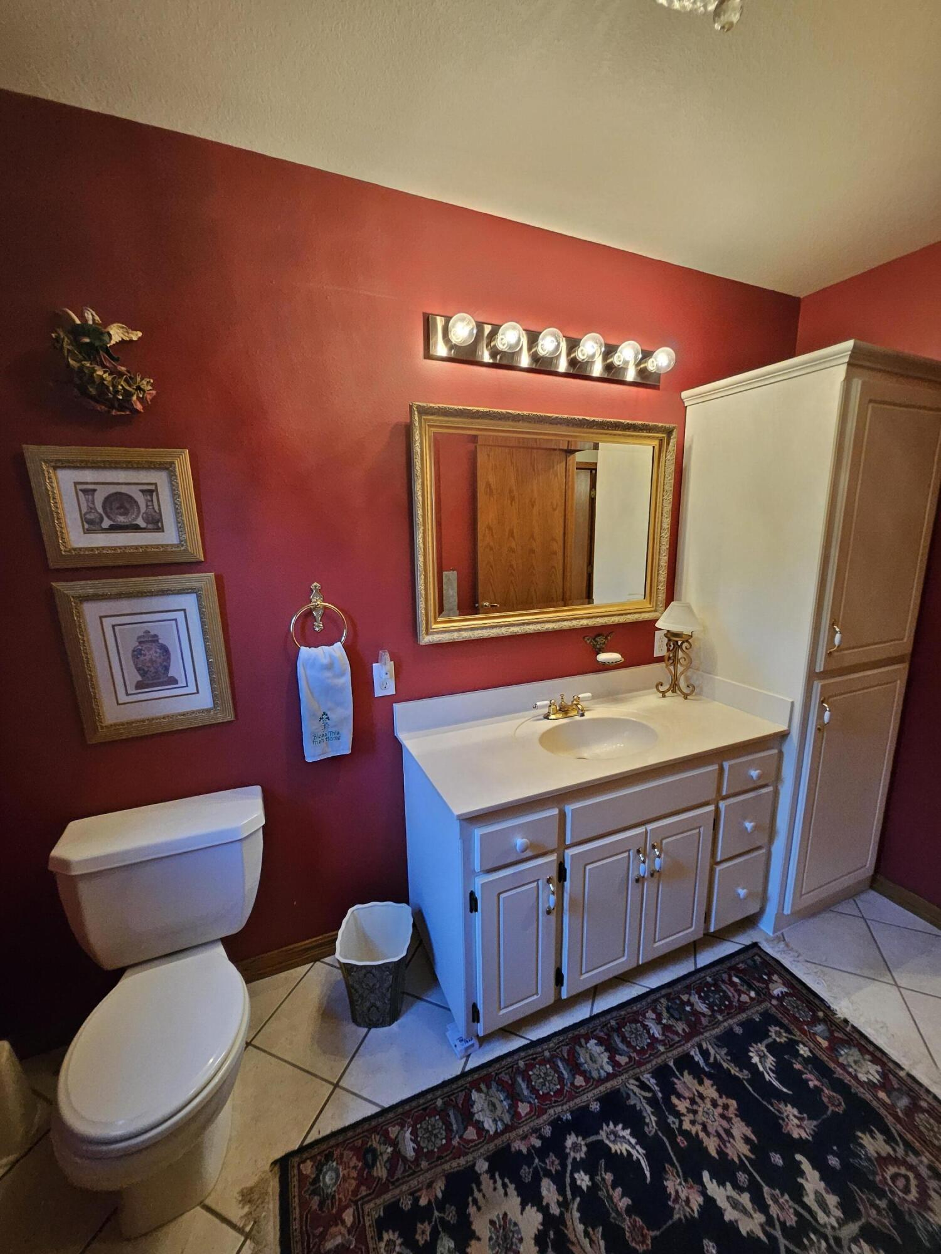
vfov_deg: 106.2
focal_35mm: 13
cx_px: 470
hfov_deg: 89.9
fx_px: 471
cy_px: 627
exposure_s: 1/40
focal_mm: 1.74
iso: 320
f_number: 2.2
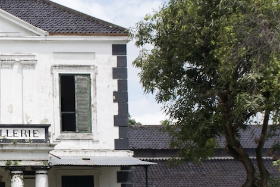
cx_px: -14
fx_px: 793
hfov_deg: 19.3
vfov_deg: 13.4
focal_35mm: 102
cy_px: 129
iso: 200
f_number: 11
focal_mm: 32
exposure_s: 1/500
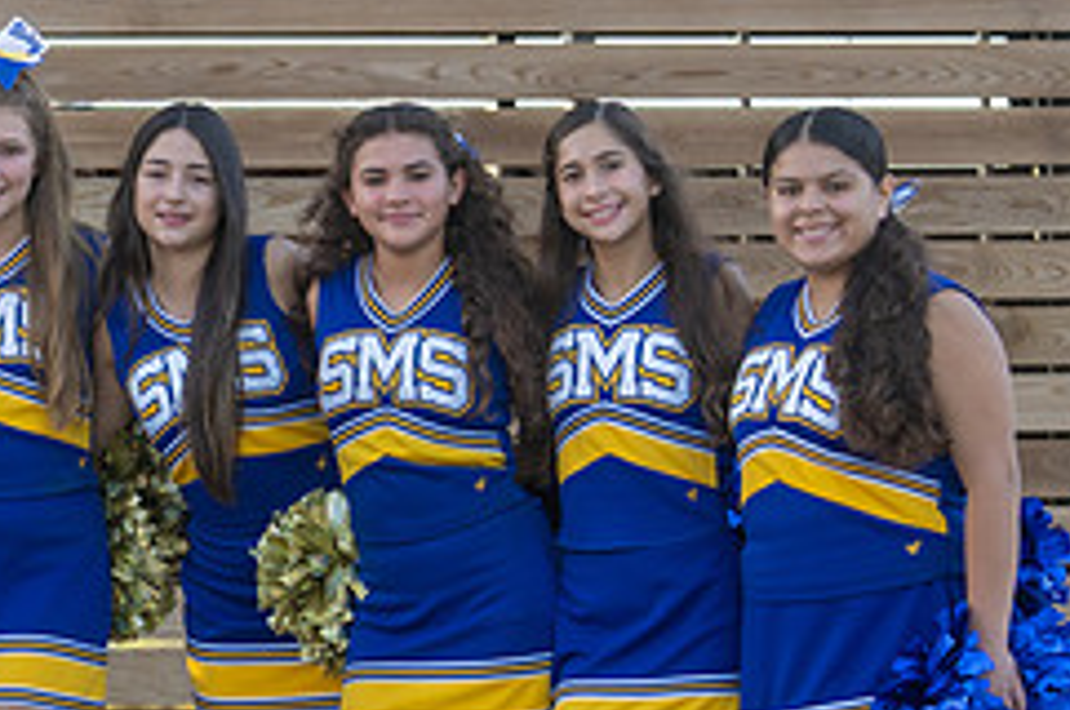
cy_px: 506
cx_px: -132
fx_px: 5313
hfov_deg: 11.3
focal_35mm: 179
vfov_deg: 7.6
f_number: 4
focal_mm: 70
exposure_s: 1/320
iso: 250
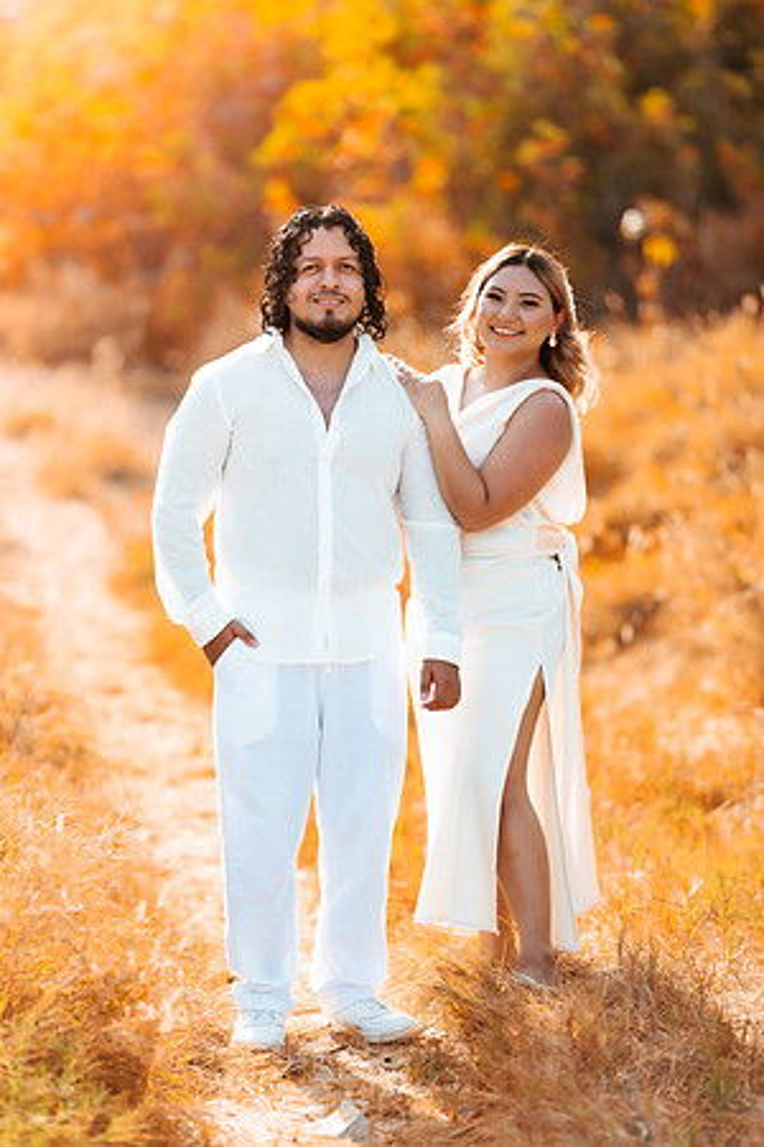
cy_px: 574
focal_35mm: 135
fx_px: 4297
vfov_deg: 15.2
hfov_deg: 10.2
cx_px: 382
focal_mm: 135
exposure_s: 1/1250
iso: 100
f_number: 1.8
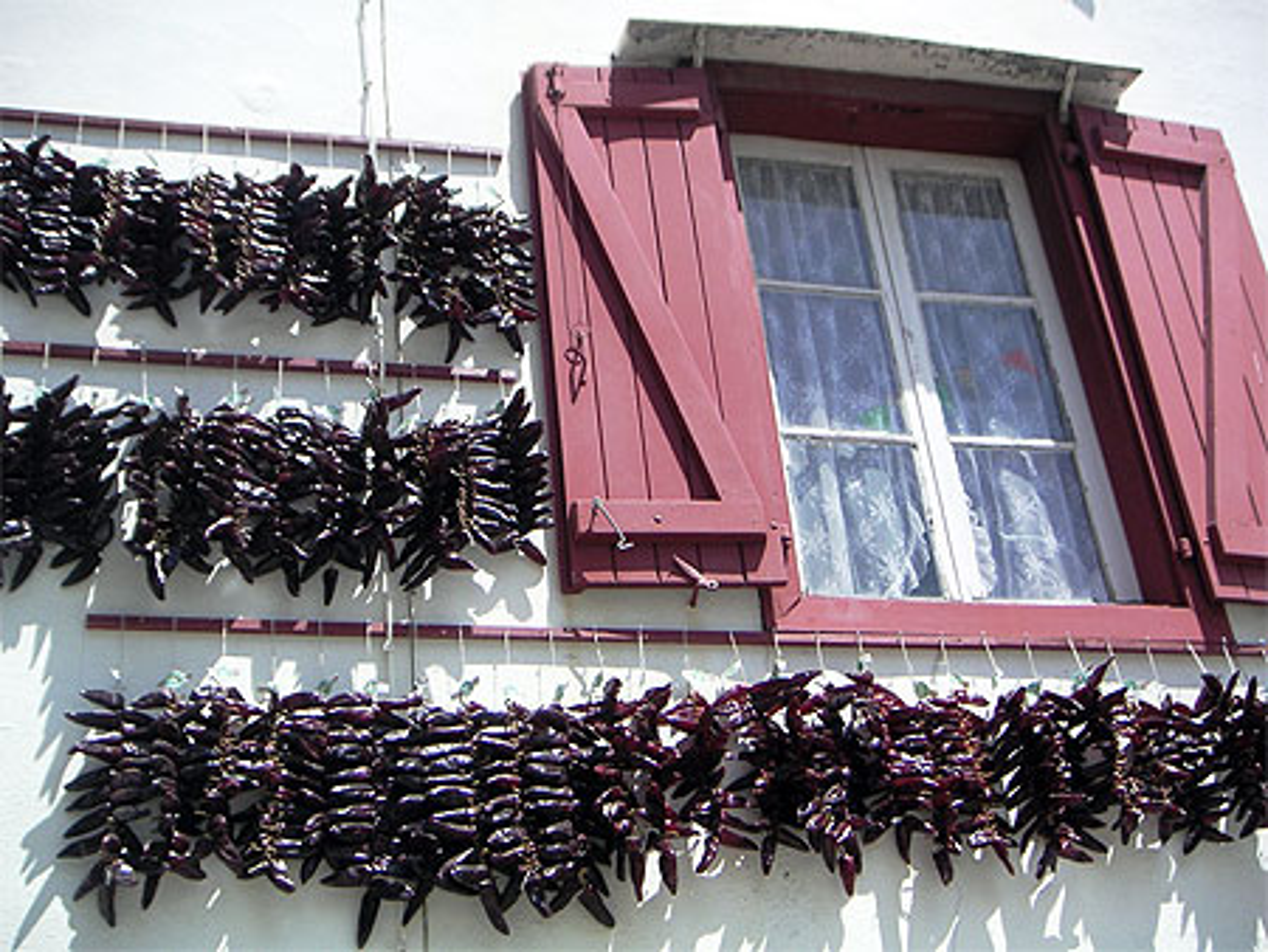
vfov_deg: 30.3
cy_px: 476
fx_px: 1759
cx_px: 634
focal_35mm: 48
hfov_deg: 39.6
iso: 50
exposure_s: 1/180
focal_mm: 7.5
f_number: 6.7
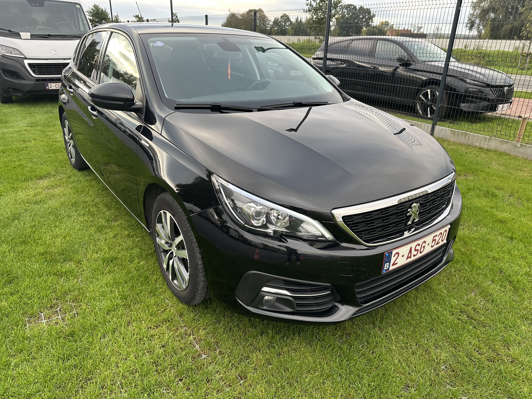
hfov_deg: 71.6
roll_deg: -1.8
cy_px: 200
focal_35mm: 24
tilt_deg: -22.9
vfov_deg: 56.8
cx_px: 266
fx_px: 369
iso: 64
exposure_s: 1/212
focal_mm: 6.86
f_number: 1.78
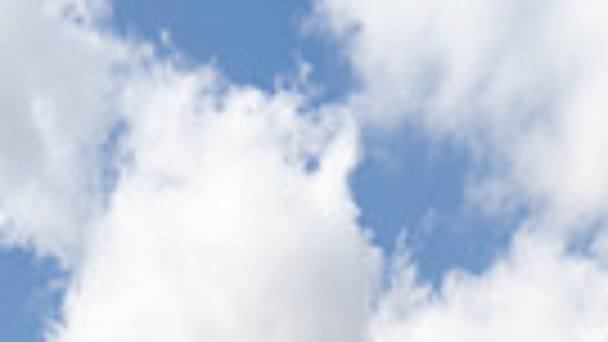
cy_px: 958
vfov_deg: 10.8
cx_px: 167
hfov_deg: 25.1
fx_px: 1354
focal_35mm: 84
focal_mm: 24
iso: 250
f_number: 4
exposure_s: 1/1250
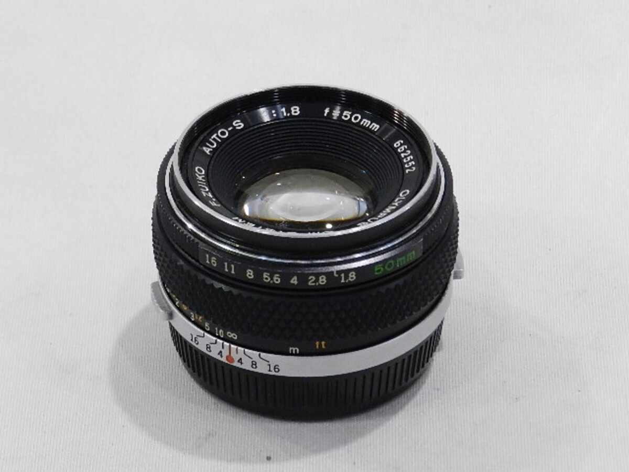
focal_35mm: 145
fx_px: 2635
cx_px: 314
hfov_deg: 13.6
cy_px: 236
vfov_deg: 10.2
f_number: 5.1
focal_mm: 25.7
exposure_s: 1/50
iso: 800
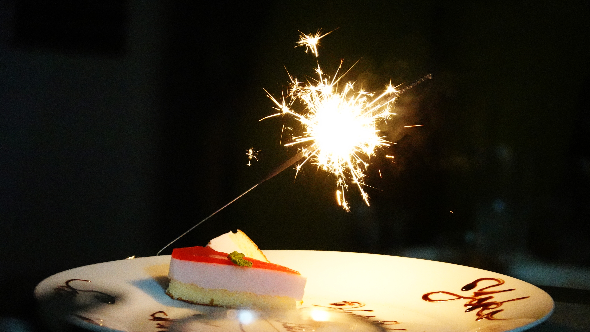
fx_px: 3285
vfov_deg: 5.8
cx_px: 295
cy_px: 190
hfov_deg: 10.3
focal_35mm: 210
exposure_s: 1/125
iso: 6400
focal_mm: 72
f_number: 4.5
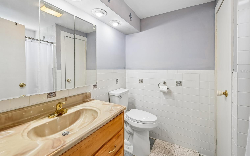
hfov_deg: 101.5
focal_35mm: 15
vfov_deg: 74.6
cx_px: 124
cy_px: 71
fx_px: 102
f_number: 8
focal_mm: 14
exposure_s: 1/40
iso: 400
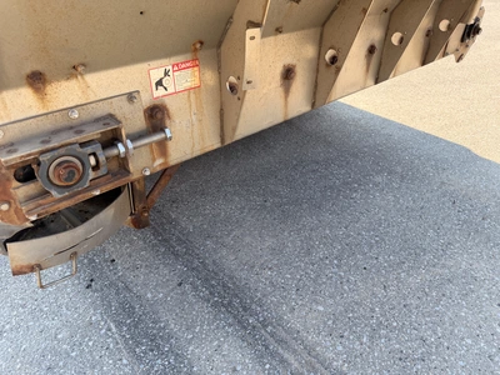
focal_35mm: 24
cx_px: 250
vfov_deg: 56.8
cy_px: 188
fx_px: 347
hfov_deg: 71.6
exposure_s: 1/831
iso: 100
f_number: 1.78
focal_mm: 6.76
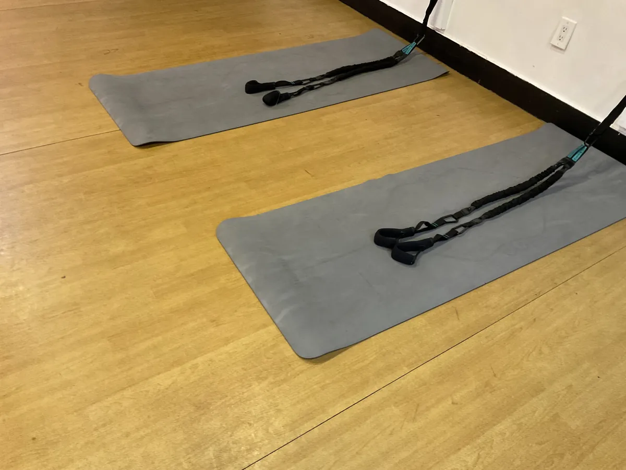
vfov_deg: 48.2
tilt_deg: -42.6
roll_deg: -8.3
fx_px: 524
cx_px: 313
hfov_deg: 61.7
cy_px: 235
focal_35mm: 29
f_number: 1.8
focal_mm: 3
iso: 250
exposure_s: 1/60
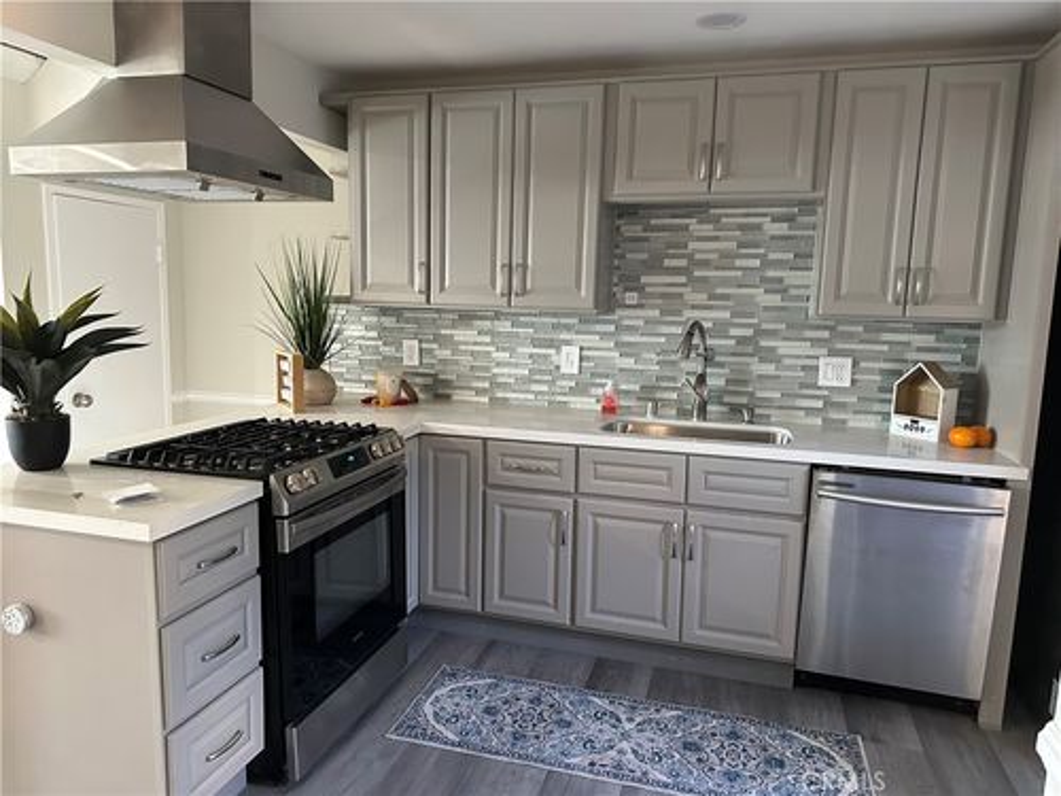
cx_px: 530
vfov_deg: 56.8
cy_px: 398
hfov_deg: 71.6
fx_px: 736
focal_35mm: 24
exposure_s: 1/60
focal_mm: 6.86
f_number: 1.78
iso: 500
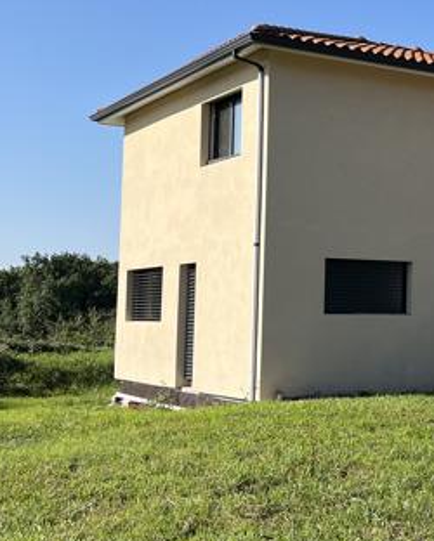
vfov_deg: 29.1
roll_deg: +0.2
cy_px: 225
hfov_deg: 22.1
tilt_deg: +5.9
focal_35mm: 65
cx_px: 486
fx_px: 1043
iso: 50
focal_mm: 5.1
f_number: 1.6
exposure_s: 1/3049
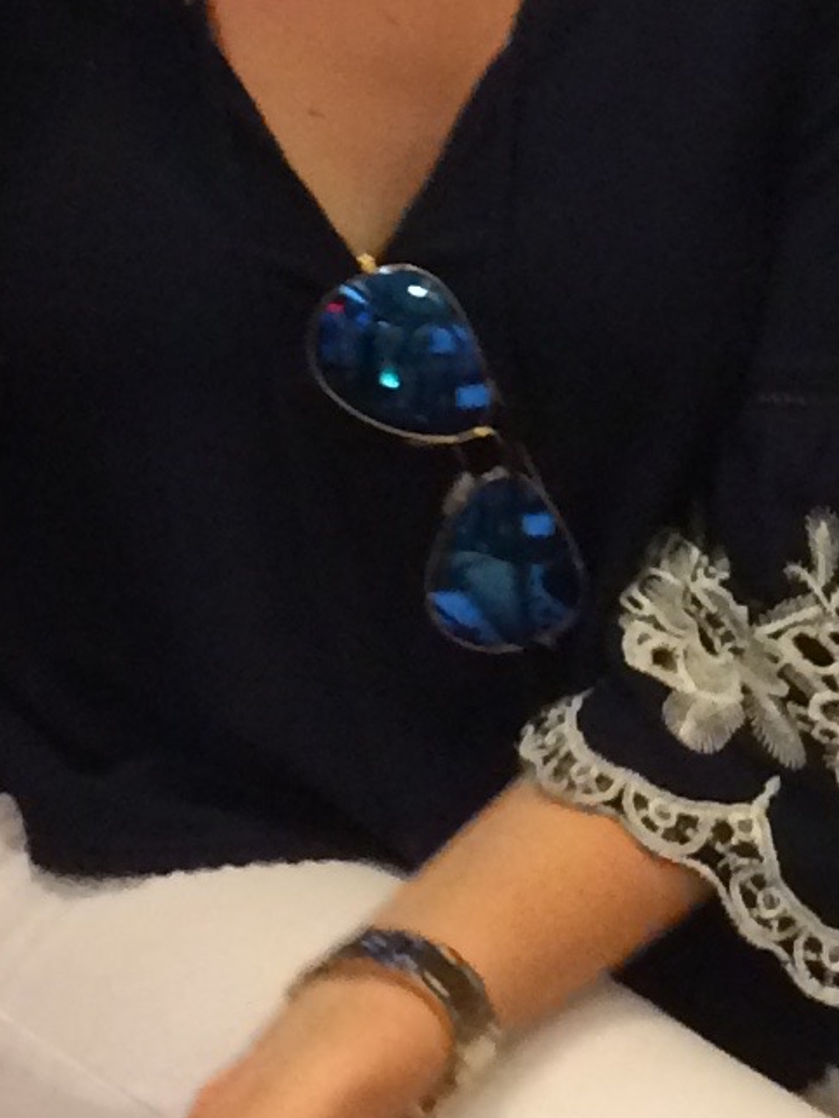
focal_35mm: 147
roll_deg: -2.6
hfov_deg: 10.0
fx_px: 4751
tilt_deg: -19.0
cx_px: 943
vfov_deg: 13.2
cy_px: -125
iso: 200
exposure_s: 1/30
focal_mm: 4.15
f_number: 2.2
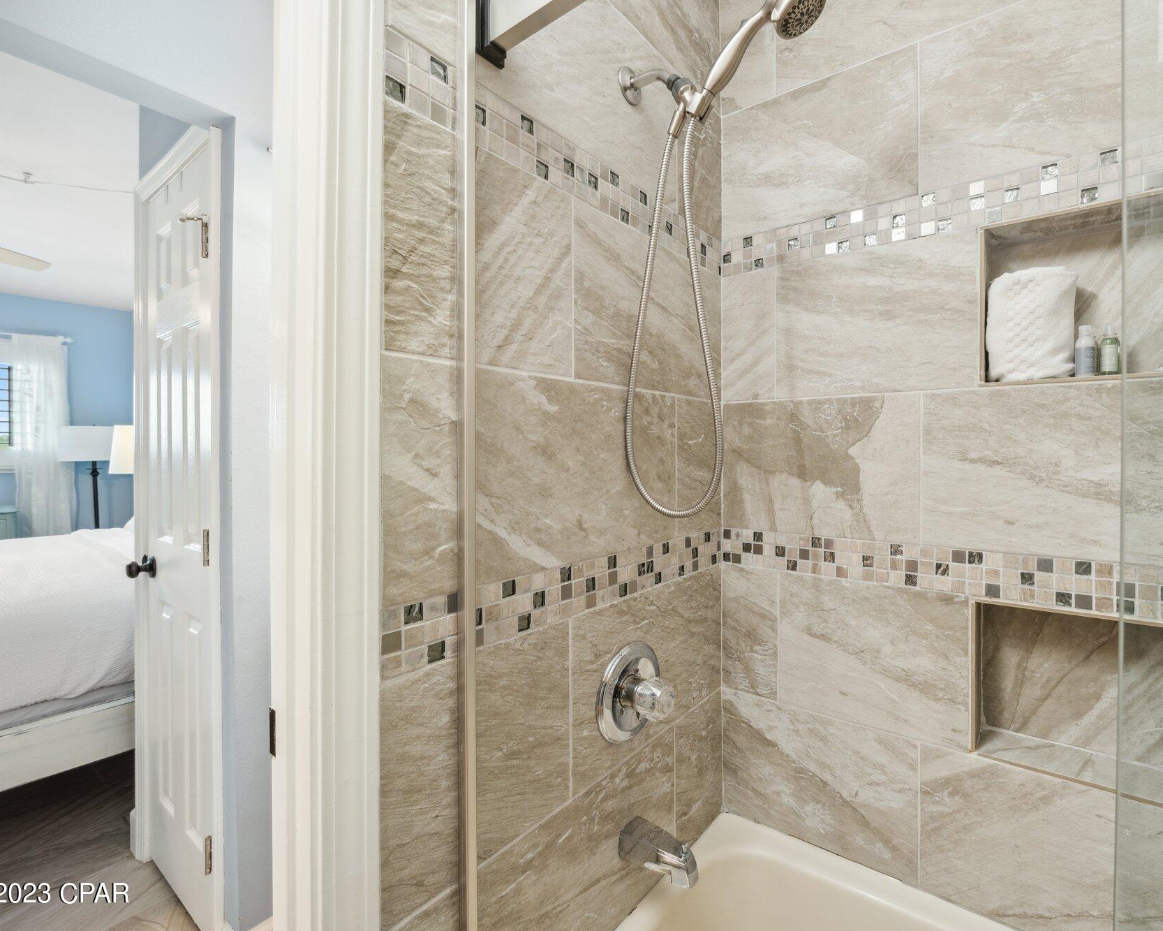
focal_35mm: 15
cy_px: 460
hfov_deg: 95.8
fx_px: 516
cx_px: 684
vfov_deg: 84.0
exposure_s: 1/6
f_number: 8
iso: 500
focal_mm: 13
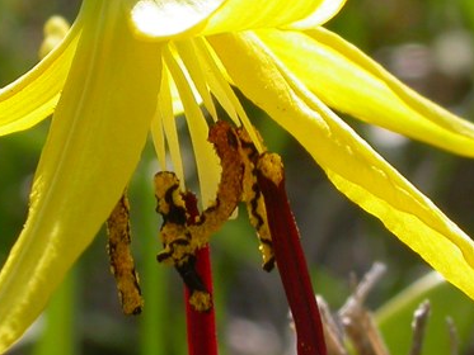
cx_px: 186
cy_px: 141
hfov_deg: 7.7
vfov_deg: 5.8
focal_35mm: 258
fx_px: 3534
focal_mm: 19.5
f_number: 6.9
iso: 100
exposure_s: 1/268
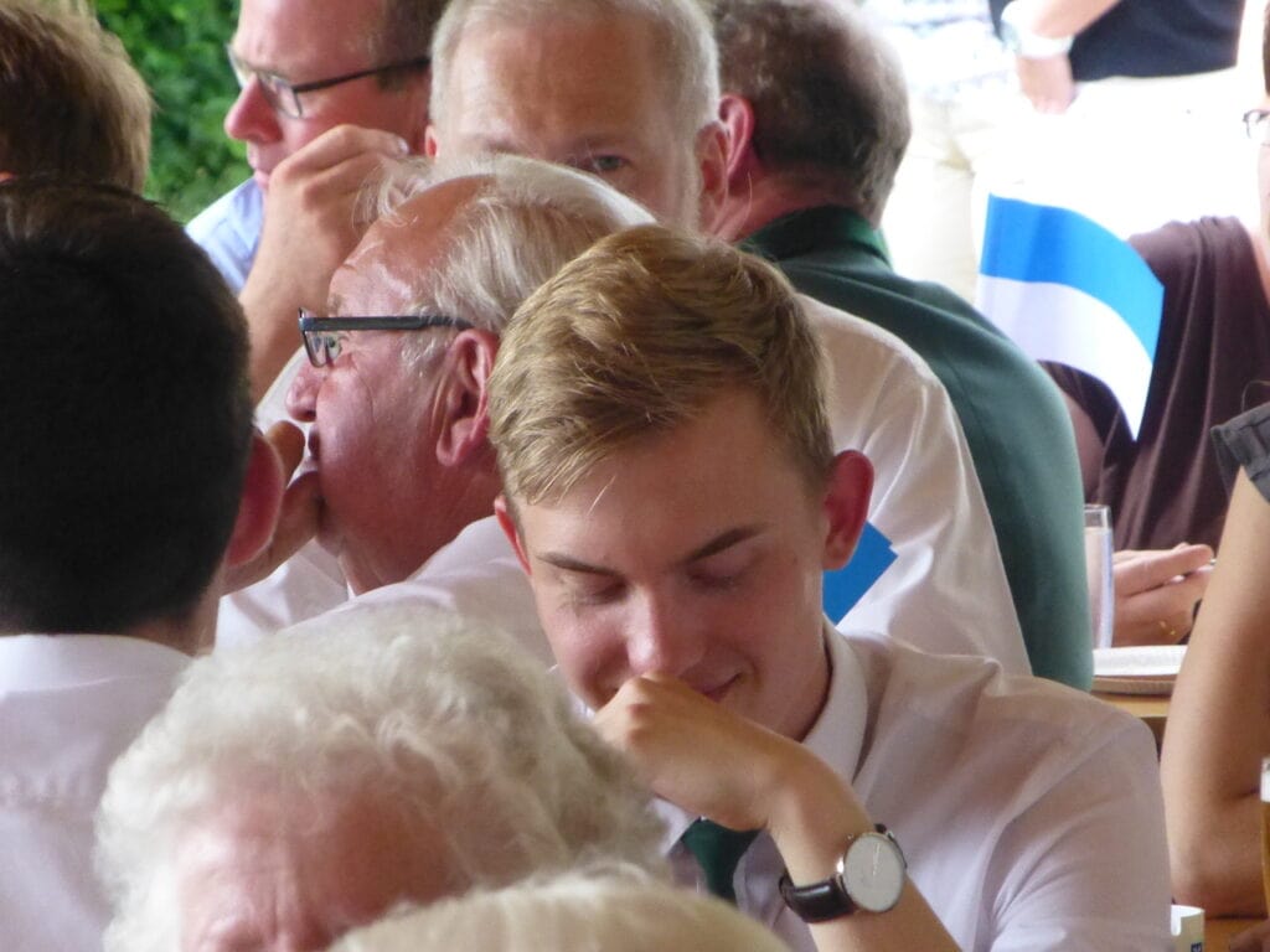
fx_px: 13575
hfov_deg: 5.4
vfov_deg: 4.0
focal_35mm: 370
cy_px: 476
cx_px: 635
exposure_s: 1/160
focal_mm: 60
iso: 800
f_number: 5.9
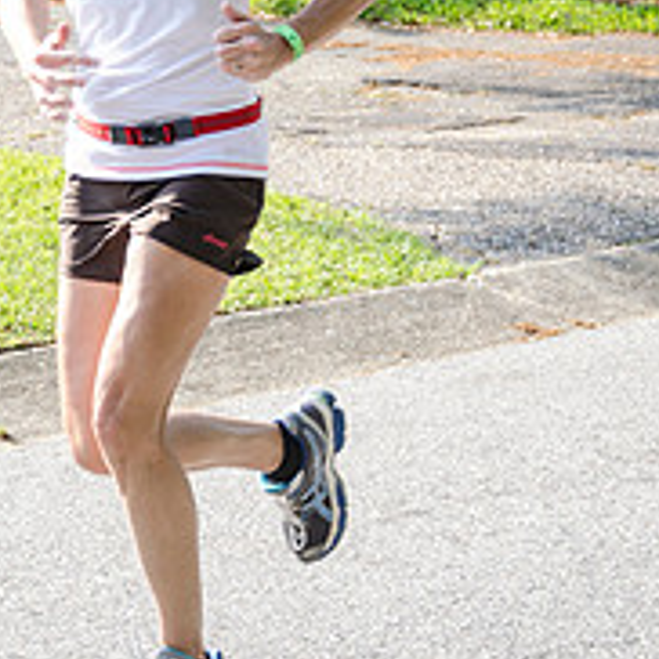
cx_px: 170
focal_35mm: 182
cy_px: 148
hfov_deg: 9.6
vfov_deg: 9.6
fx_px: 3920
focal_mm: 58
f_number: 5
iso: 800
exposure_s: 1/640
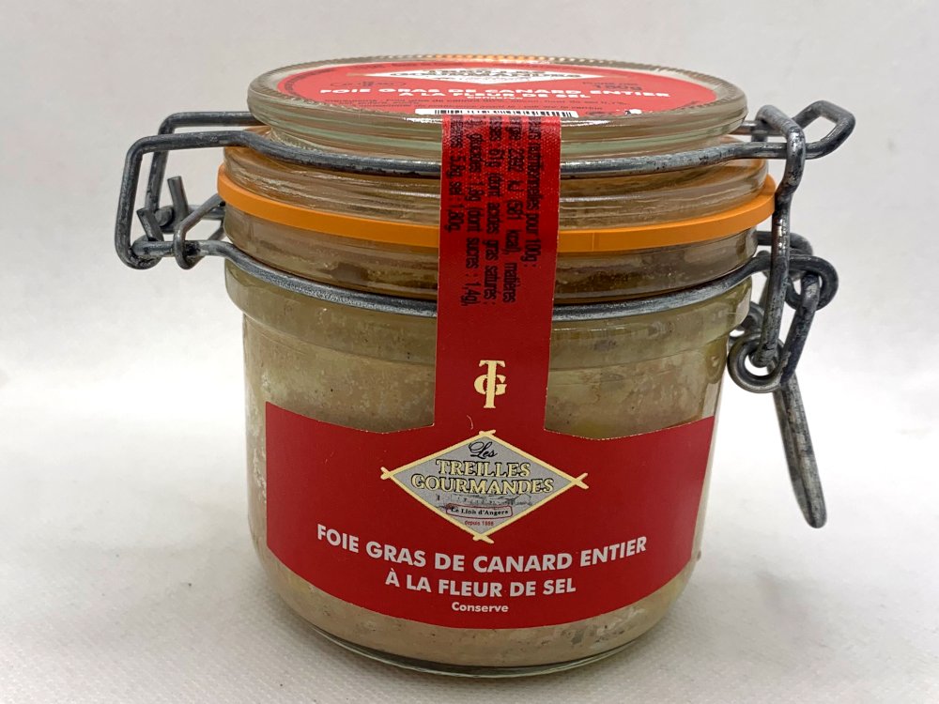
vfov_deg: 53.1
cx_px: 470
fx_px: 705
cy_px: 352
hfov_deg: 67.3
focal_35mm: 26
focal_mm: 4.25
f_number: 1.8
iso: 25
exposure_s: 1/179
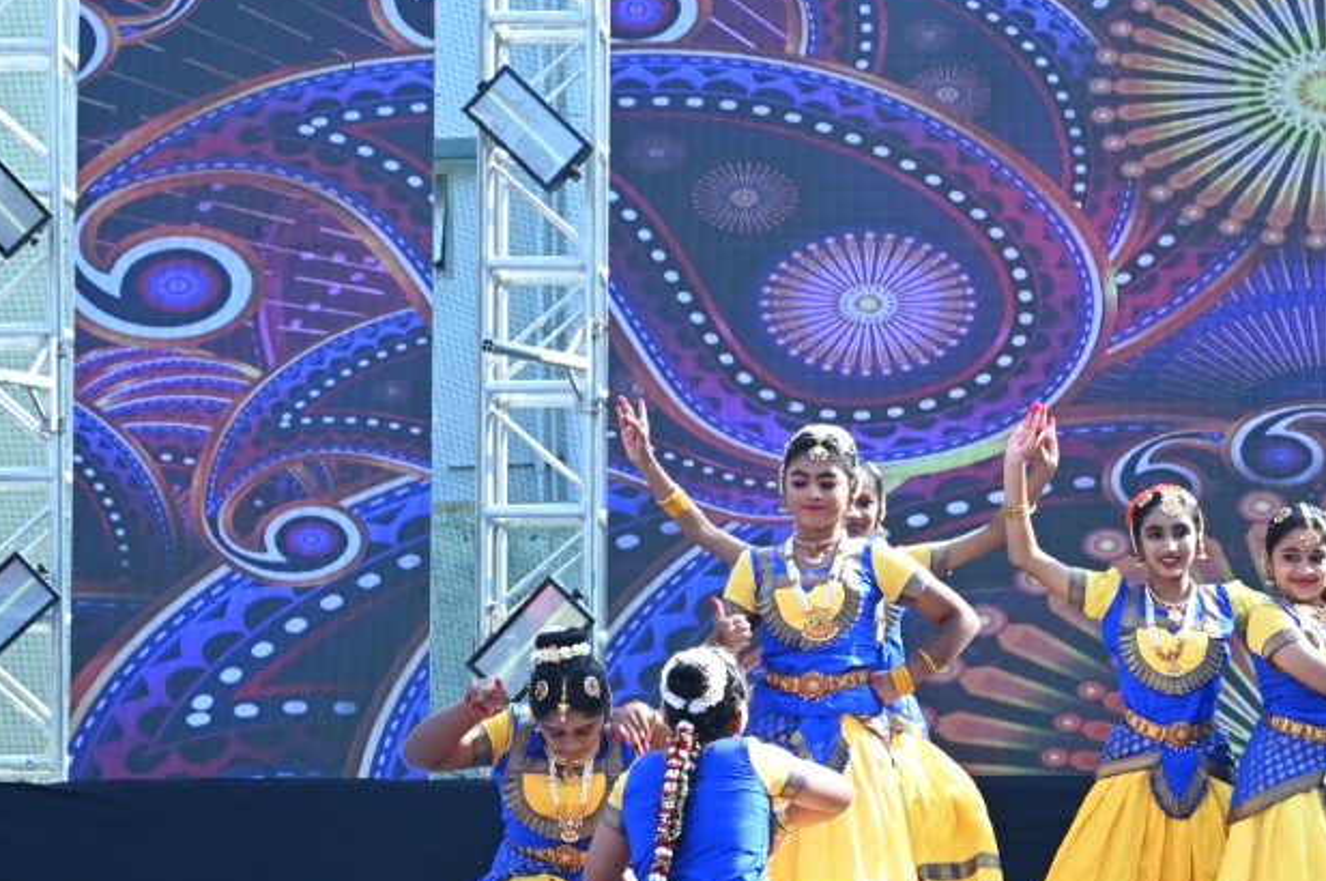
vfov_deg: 10.4
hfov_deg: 15.5
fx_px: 4820
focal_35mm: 131
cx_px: 1130
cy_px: 638
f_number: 10
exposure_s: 1/160
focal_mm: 70
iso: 640
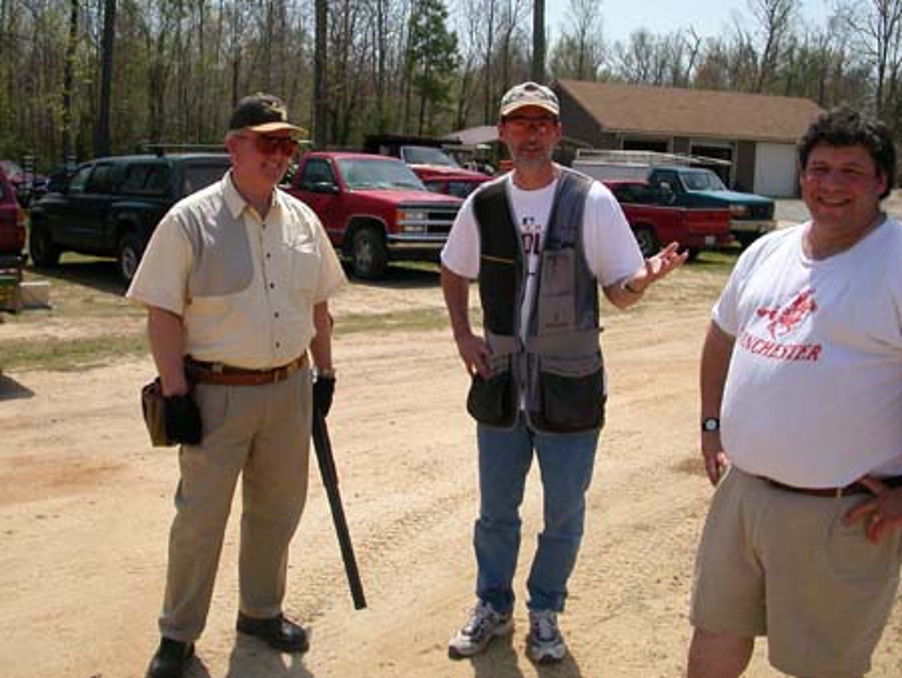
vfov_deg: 38.7
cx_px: 451
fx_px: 965
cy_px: 339
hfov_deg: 50.1
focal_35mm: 37
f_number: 4.5
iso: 100
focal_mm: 5.6
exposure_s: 1/763
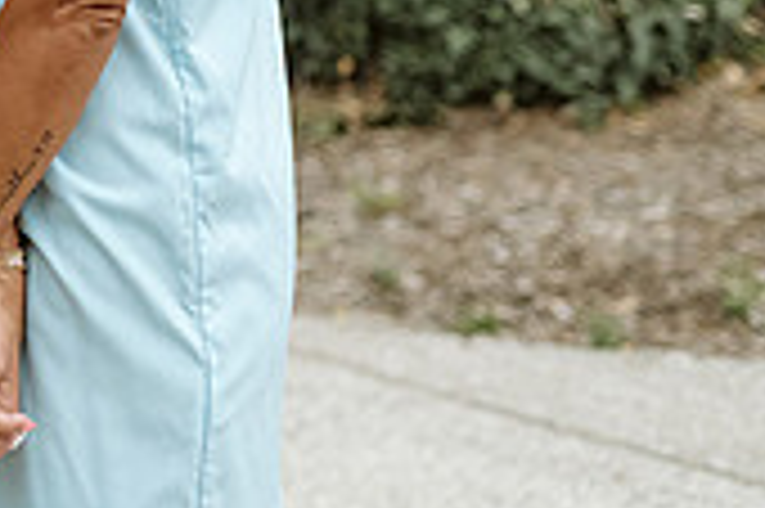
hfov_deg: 10.4
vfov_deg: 7.0
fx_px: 4034
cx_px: -480
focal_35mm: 190
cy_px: -396
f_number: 2.5
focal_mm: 50
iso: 1000
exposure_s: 1/800
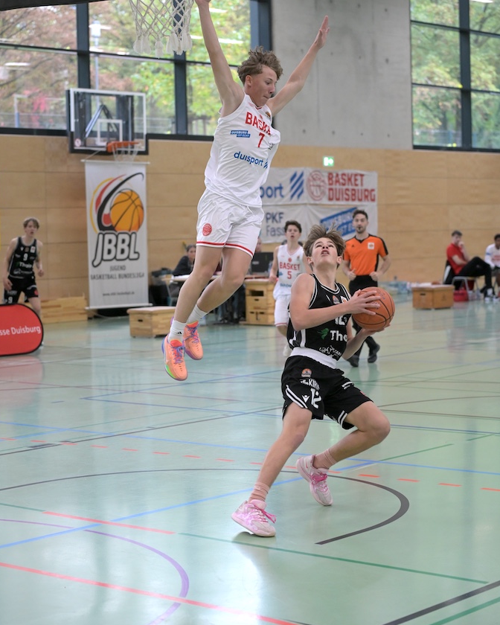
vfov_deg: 23.8
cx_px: 248
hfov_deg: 19.2
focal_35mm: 80
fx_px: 1480
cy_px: 317
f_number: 2.8
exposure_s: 1/1000
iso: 4000
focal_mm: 70
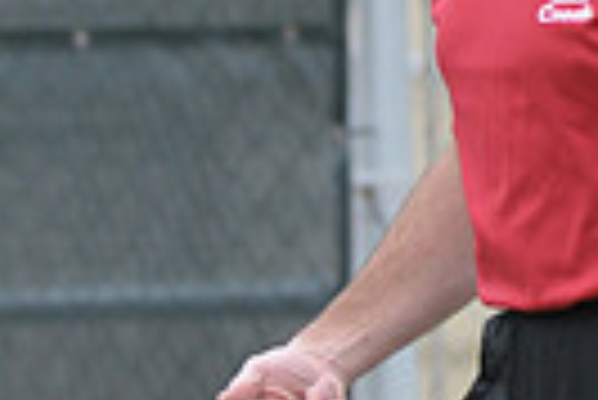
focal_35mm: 1304
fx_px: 21684
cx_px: -576
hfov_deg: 1.6
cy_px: 753
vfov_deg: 1.1
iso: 400
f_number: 4
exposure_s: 1/800
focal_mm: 200
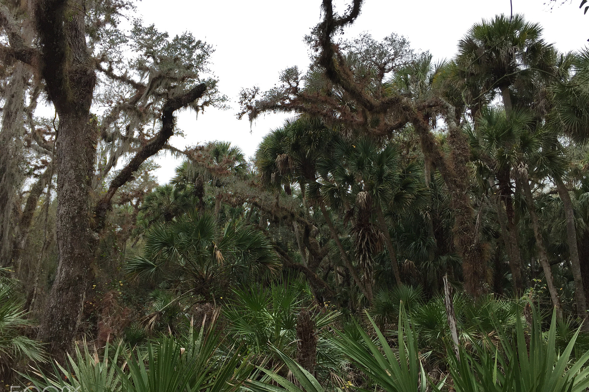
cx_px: 289
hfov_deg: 60.3
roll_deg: -1.2
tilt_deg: +8.8
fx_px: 507
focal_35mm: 31
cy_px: 218
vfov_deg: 42.3
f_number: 2.2
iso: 32
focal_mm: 4.15
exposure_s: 1/304
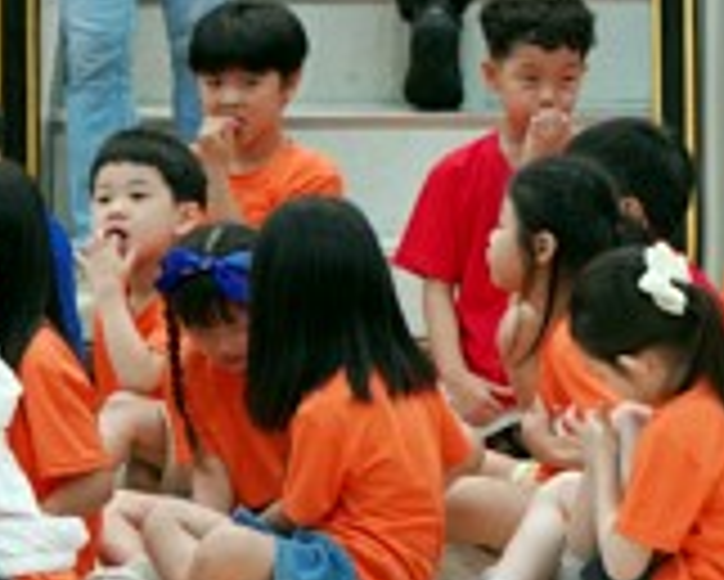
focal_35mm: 368
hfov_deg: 5.2
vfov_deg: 4.2
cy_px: -346
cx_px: 958
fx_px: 7890
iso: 1250
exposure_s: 1/160
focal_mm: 70
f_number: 4
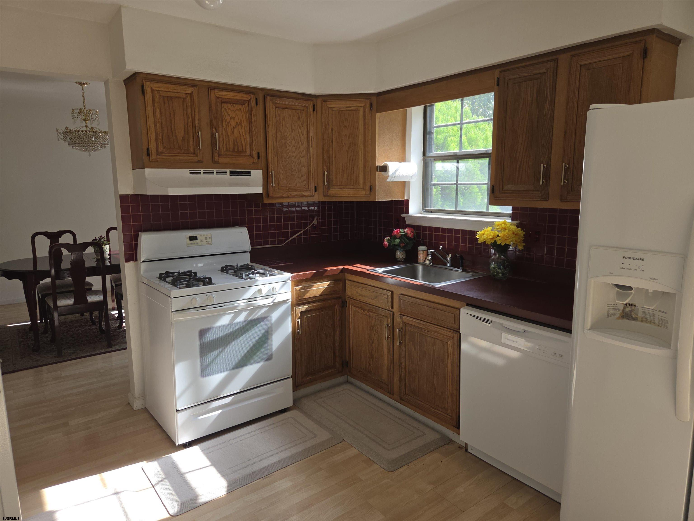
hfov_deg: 73.9
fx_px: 461
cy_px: 260
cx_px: 347
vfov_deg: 58.9
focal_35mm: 23
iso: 25
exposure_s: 1/153
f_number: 1.8
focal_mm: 5.4
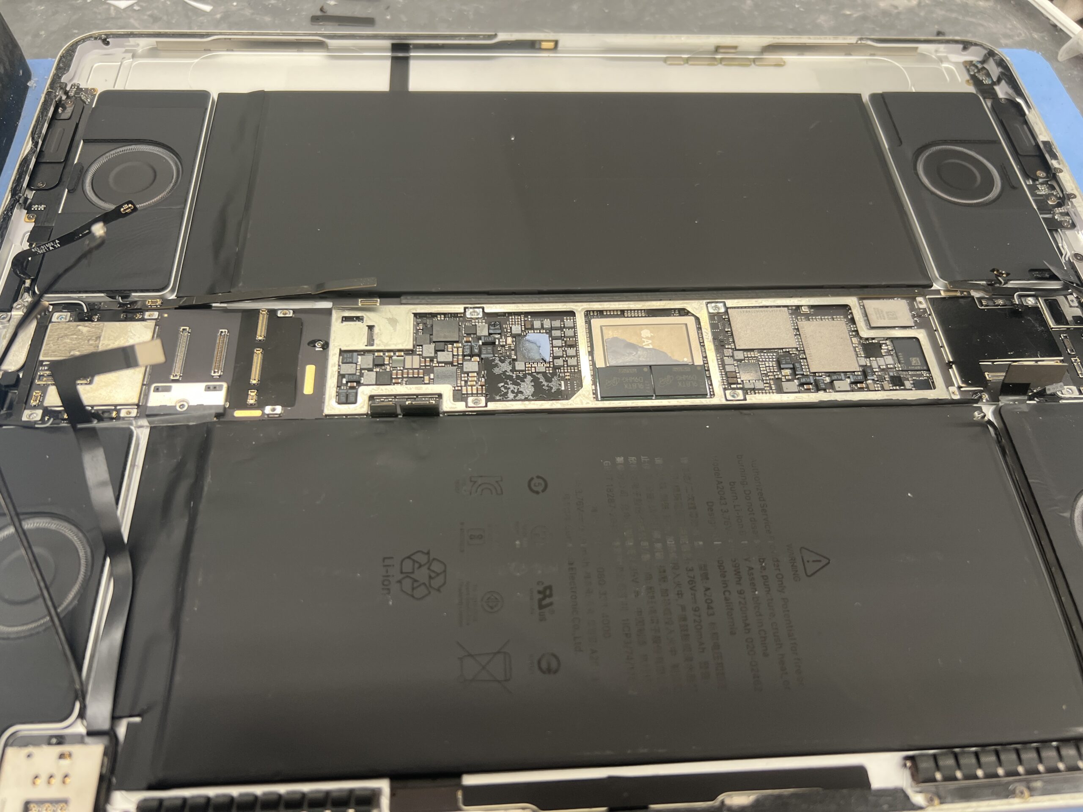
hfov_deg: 67.3
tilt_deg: -59.2
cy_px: 406
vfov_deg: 53.1
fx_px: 813
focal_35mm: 26
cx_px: 542
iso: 100
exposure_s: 1/100
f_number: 1.5
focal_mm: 5.7
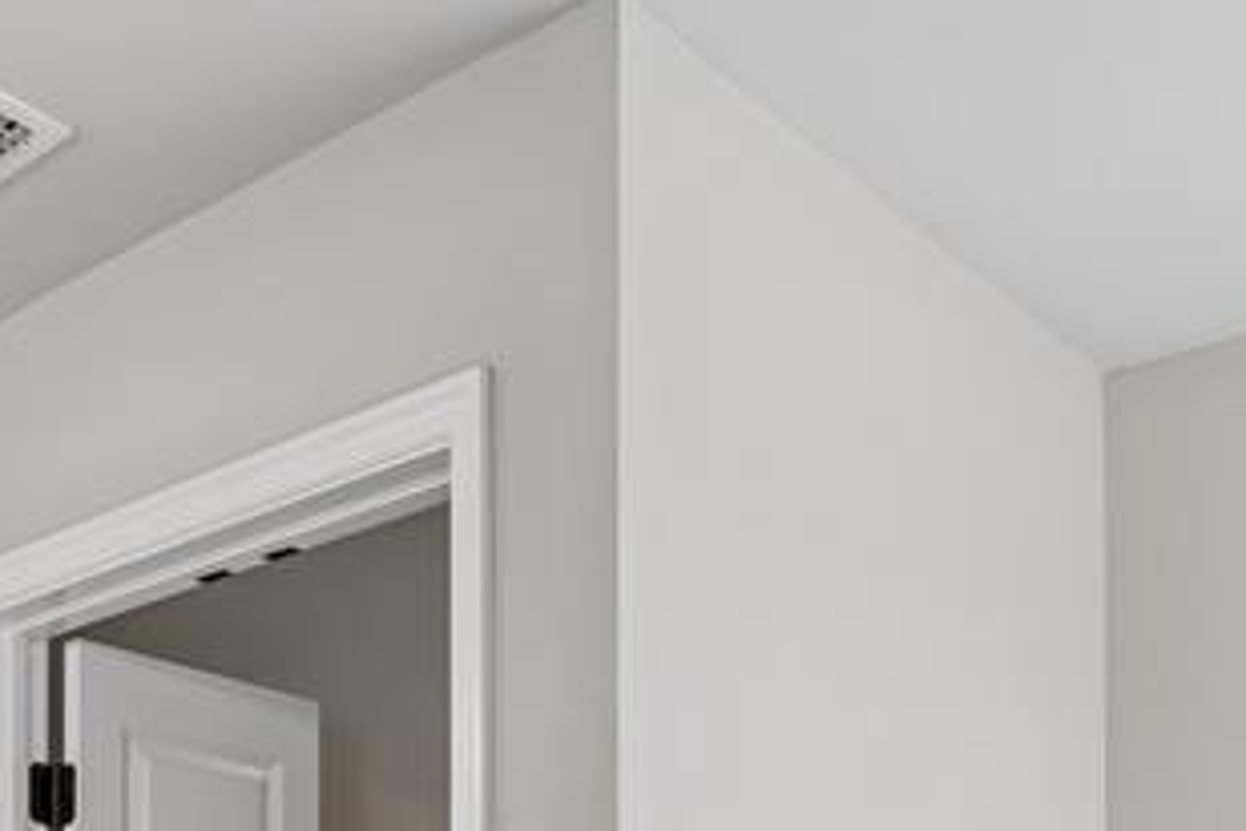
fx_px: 1834
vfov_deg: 21.7
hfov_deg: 37.5
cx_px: 575
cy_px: 1210
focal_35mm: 53
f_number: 8
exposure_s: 1/80
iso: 200
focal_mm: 16
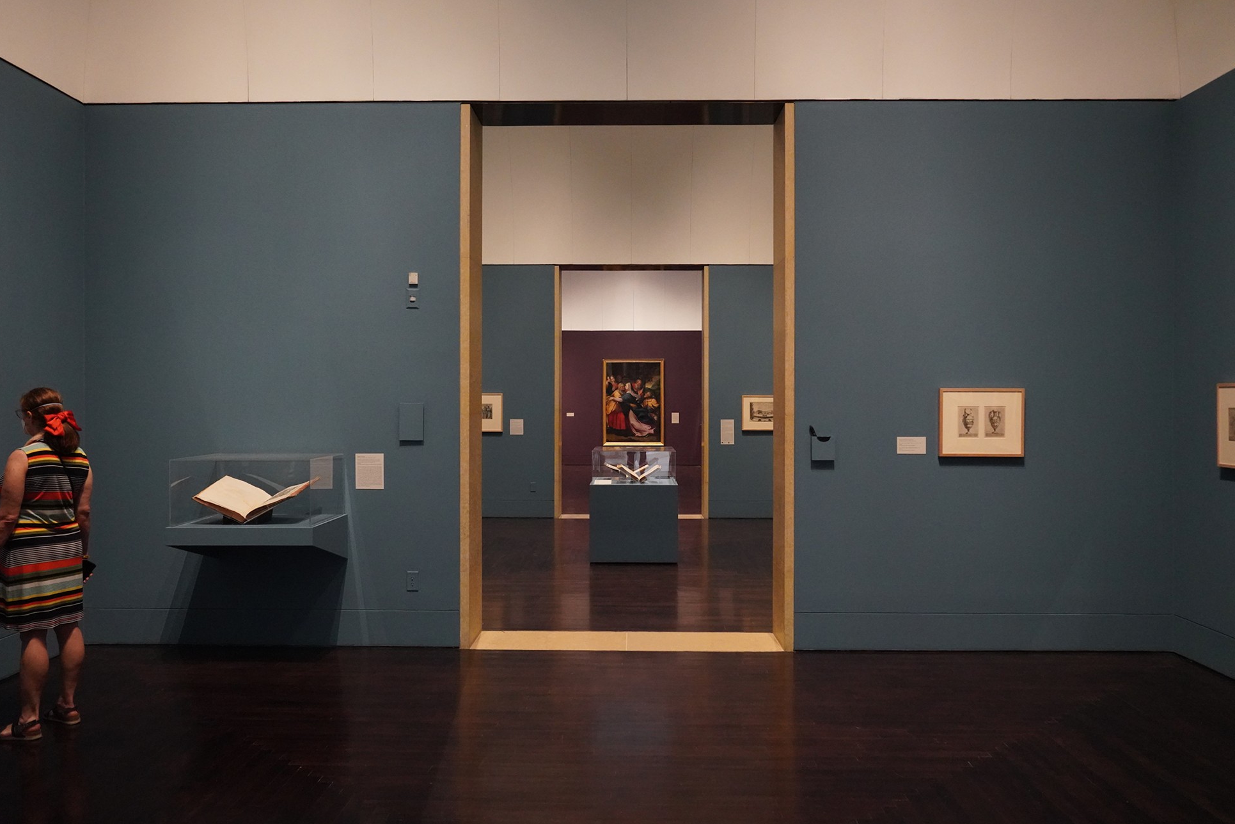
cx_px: 621
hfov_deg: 63.7
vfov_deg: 45.0
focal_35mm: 29
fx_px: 995
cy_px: 405
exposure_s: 1/100
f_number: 4.5
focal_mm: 28
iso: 8000
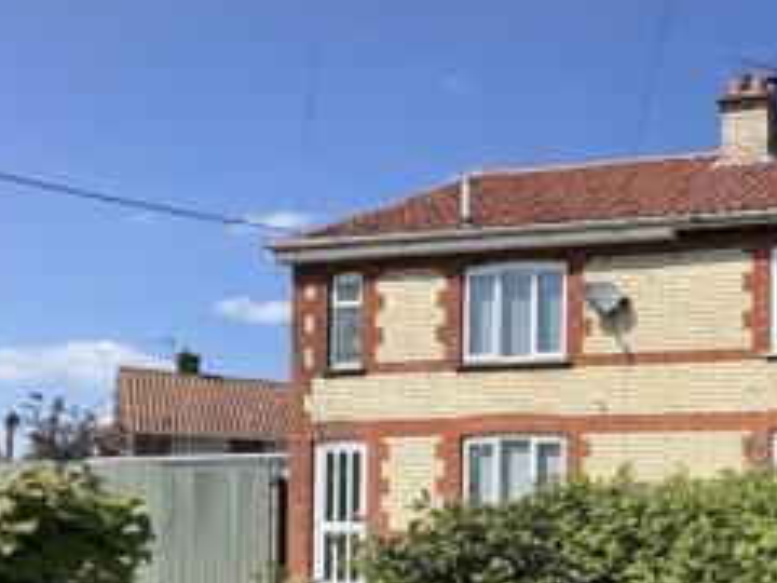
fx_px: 763
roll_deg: +0.9
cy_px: 491
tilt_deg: +1.1
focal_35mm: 34
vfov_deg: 39.6
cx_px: 856
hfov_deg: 42.4
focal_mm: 2.22
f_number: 2.2
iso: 50
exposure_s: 1/2028
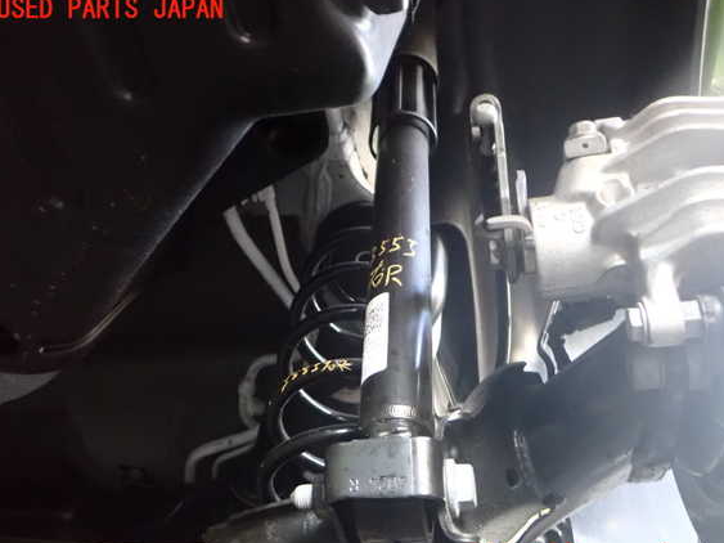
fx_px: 669
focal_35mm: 32
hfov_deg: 56.8
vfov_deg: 44.1
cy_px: 283
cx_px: 376
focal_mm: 5.4
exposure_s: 1/60
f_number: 2.3
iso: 1600
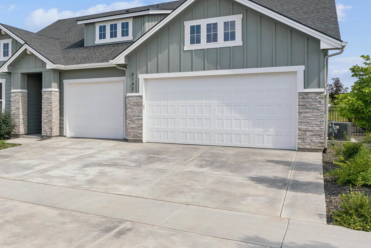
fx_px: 373
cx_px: 43
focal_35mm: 36
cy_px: 123
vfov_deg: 36.7
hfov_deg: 47.9
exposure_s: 1/320
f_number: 13
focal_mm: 19.1
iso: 400
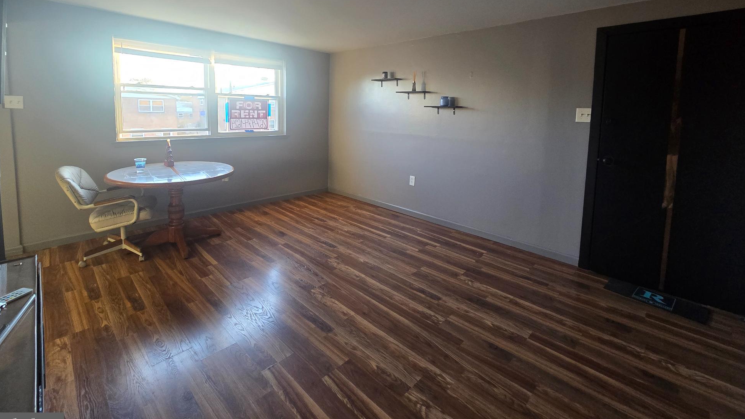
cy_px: 148
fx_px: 296
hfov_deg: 103.0
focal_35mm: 15
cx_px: 362
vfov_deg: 69.0
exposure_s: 1/60
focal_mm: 2.2
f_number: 2.2
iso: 250
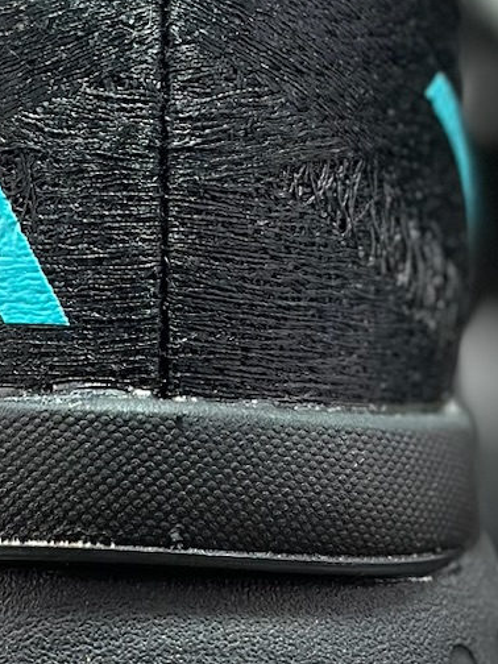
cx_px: 153
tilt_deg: -55.3
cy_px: 323
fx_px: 3740
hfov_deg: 7.6
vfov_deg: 10.1
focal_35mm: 195
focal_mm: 6.86
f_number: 1.78
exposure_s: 1/324
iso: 80
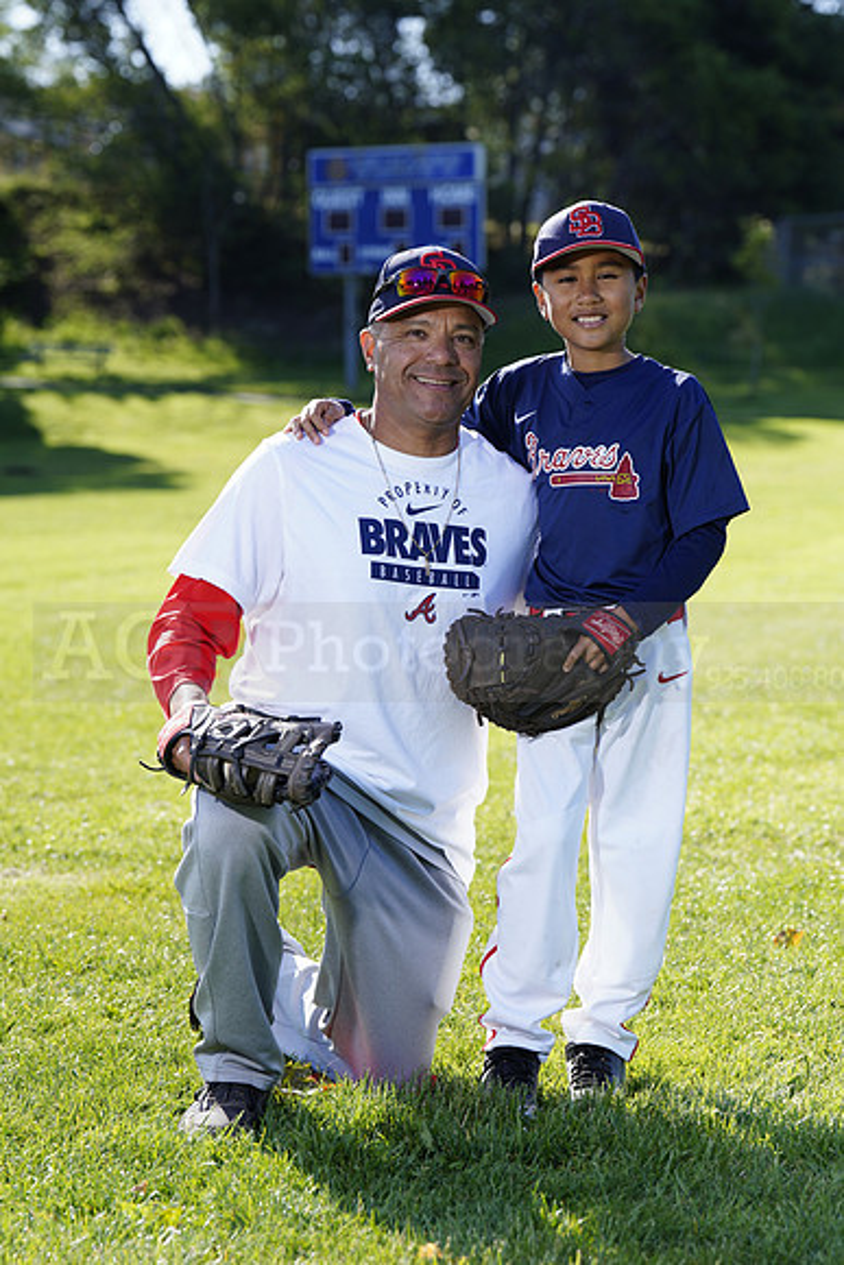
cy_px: 632
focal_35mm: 102
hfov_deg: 13.4
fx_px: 3585
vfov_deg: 20.0
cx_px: 422
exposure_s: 1/250
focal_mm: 102
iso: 100
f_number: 5
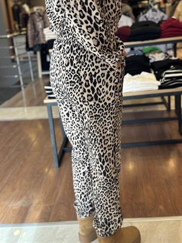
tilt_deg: -49.4
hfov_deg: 30.3
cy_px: 122
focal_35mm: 48
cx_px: 91
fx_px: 336
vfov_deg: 39.6
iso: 100
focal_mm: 6.86
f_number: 1.78
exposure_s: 1/149
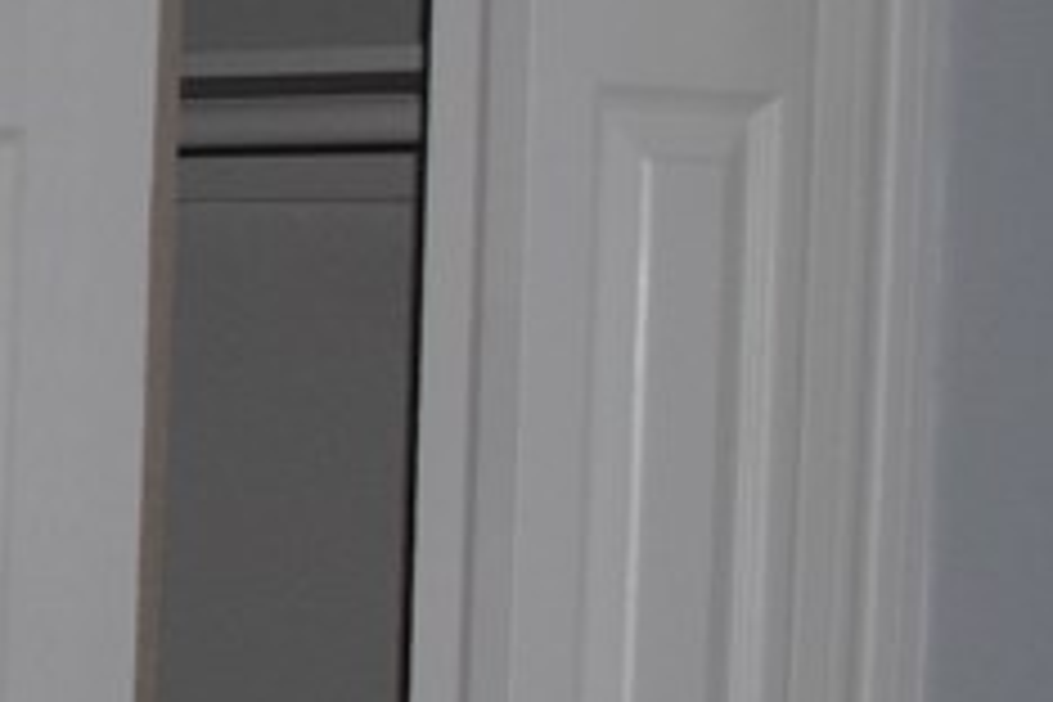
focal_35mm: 153
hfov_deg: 11.9
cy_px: 544
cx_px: -1100
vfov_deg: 9.0
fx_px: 4475
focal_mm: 22
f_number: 4
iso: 200
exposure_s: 1/60
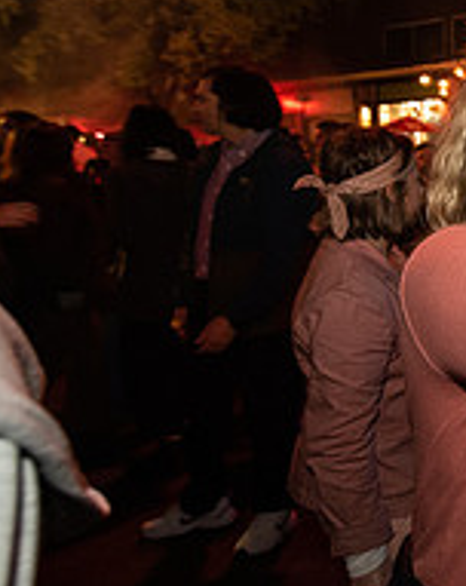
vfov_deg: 45.6
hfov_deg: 25.7
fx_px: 692
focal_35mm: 40
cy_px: 232
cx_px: 730
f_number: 3.5
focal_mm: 14
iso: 2000
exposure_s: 1/60
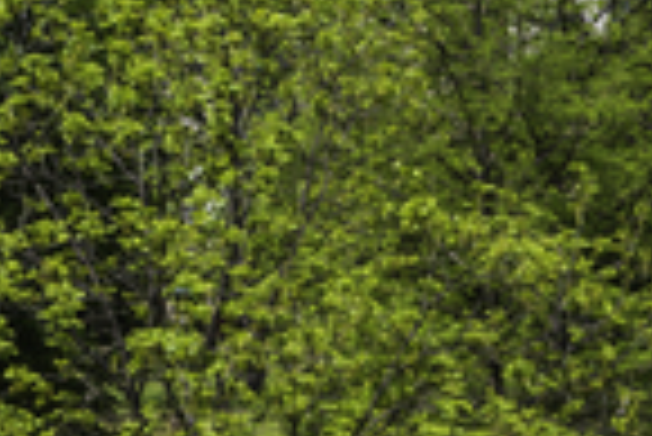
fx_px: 2810
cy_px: 256
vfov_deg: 8.9
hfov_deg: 11.9
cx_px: 1279
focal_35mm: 155
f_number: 11
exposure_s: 1/125
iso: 100
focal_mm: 36
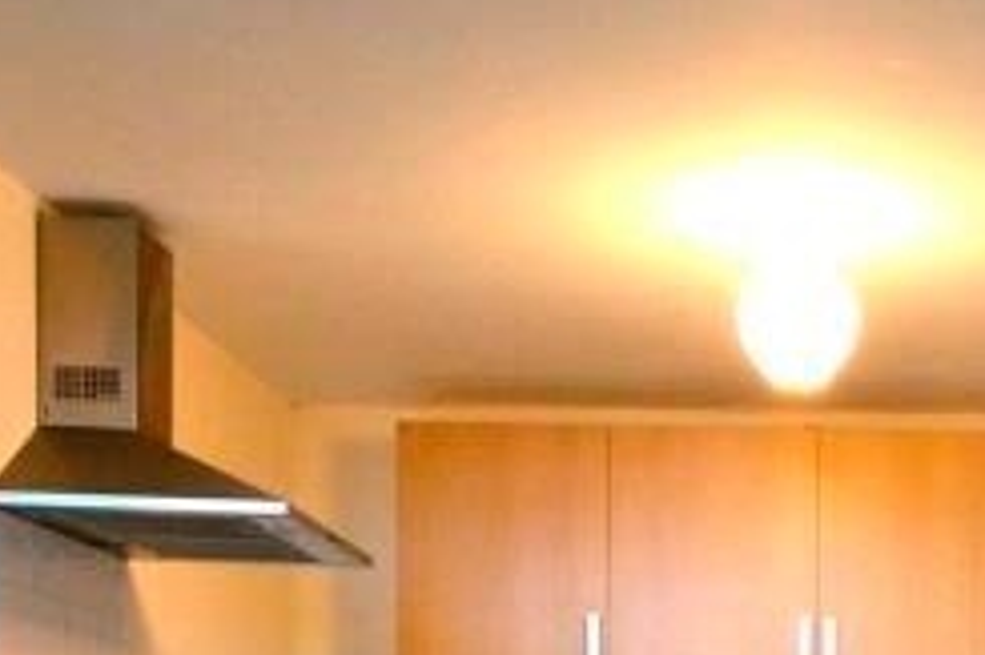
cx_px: 868
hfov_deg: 28.2
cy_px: 950
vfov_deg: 17.8
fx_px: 1889
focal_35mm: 69
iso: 1600
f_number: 4.2
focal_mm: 11
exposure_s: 1/30
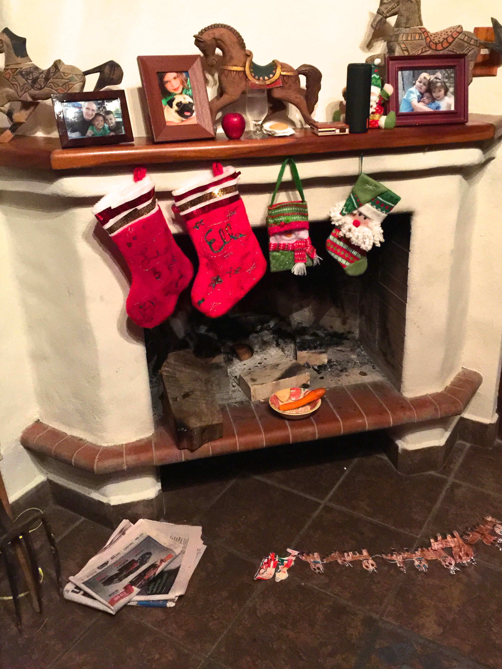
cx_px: 272
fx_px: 619
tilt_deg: -21.4
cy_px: 303
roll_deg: +2.2
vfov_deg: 56.7
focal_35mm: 32
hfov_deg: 44.1
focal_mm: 4.15
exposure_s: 1/4
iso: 160
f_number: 2.2
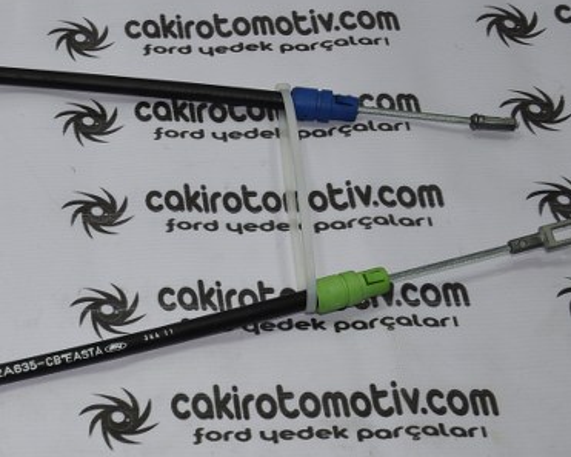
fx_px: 1961
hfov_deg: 16.1
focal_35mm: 116
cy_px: 317
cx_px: -71
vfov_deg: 13.3
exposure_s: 1/125
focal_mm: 34
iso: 200
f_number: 4.5
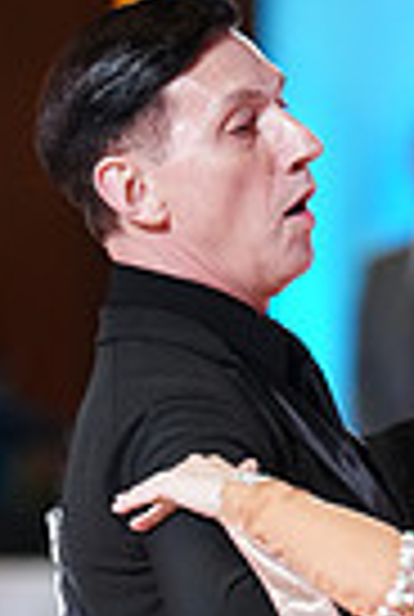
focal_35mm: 633
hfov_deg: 2.2
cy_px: 1003
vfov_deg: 3.2
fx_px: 10864
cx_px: 344
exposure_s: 1/400
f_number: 2.8
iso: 2000
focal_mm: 150
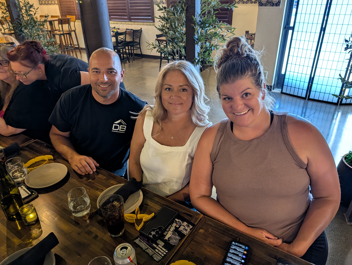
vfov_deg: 56.9
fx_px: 244
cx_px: 176
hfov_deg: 71.5
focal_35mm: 24
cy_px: 132
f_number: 1.68
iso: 285
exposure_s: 1/60
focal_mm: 6.9
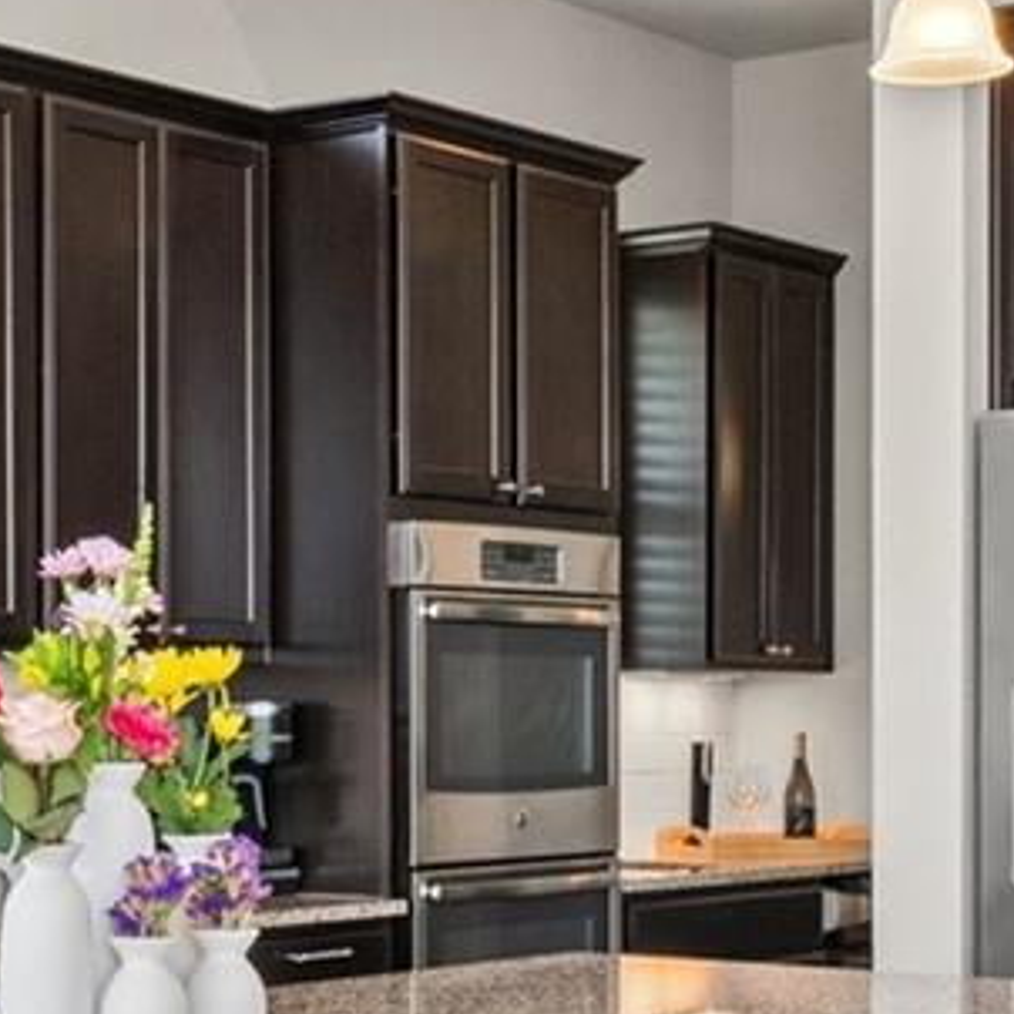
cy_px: 717
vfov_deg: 19.2
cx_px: 329
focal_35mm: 90
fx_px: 2983
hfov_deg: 19.2
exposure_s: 1/20
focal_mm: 20
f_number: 8
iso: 400
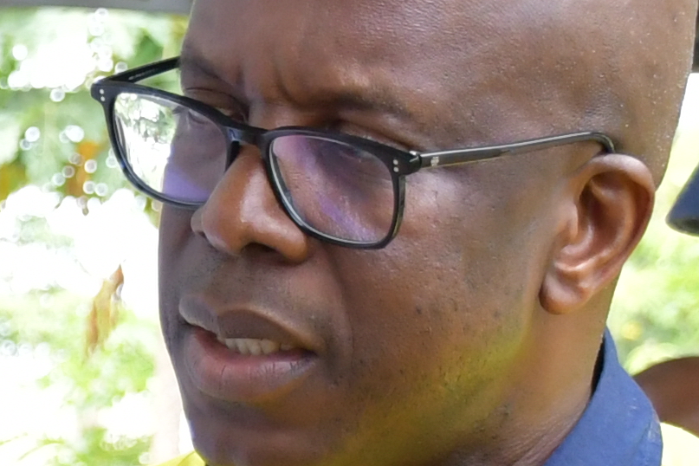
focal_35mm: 276
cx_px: -237
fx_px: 5359
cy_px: 485
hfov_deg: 7.4
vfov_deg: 5.0
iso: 1000
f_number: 4
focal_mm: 27
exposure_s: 1/640
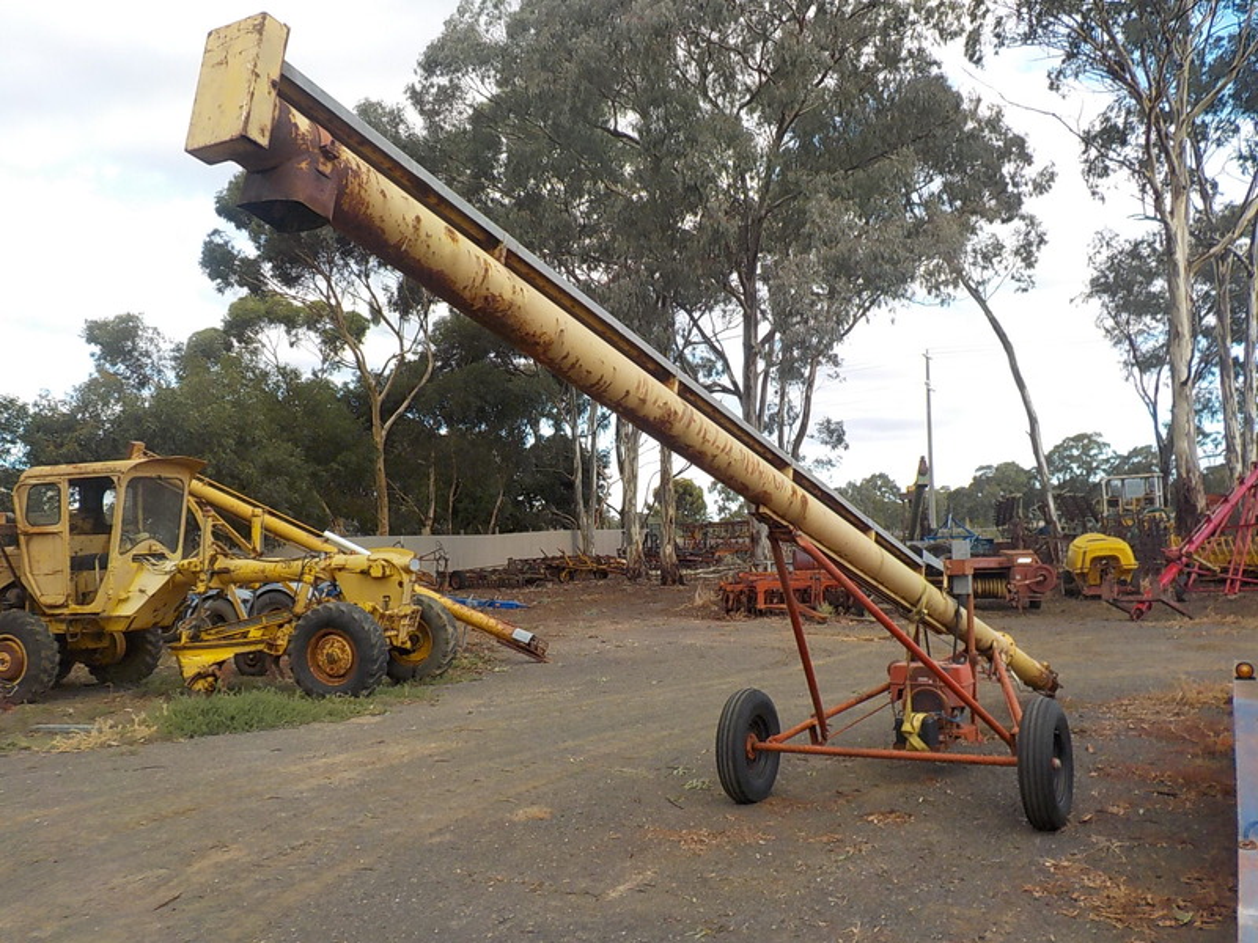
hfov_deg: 60.0
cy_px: 472
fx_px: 1090
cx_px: 629
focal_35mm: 30
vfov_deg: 46.8
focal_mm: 4.1
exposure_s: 1/320
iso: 125
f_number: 3.3
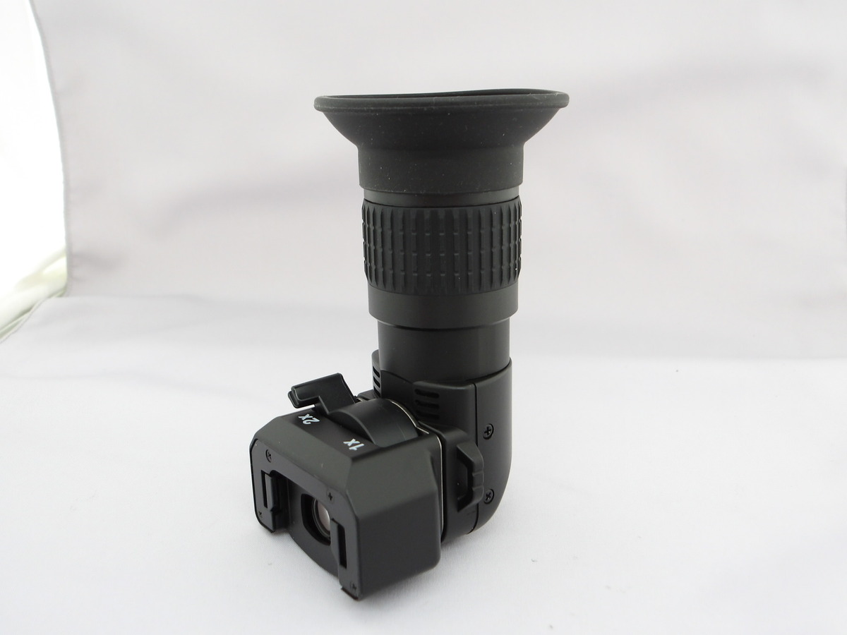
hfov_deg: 54.0
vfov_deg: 41.8
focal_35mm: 34
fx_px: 832
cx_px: 424
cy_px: 318
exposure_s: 1/30
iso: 200
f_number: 3.3
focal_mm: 6.1
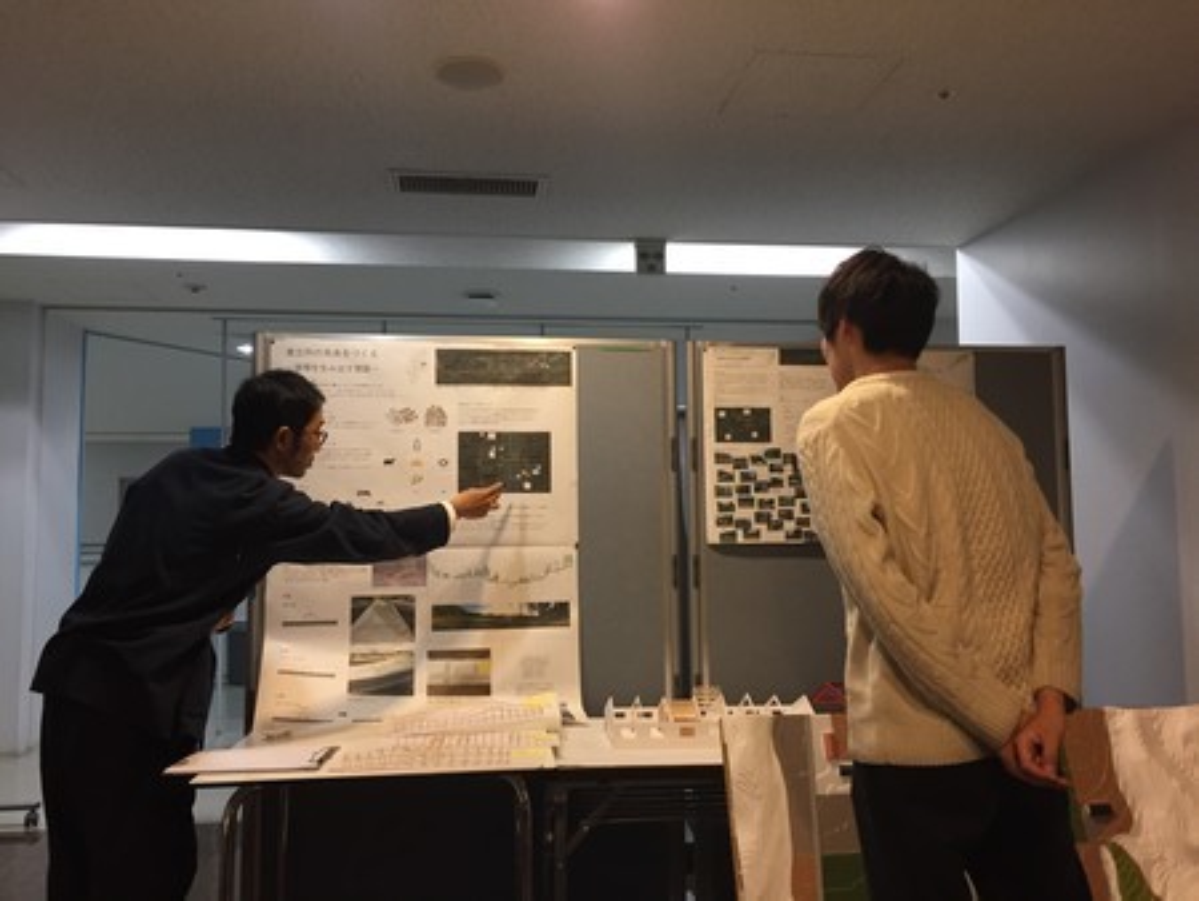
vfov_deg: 48.3
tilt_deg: +4.2
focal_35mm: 29
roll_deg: +1.7
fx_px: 1005
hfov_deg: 61.6
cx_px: 600
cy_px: 450
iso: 50
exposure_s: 1/30
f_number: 2.2
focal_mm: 4.15
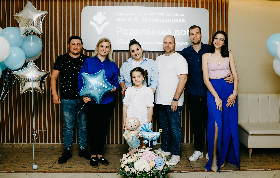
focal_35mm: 38
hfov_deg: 51.9
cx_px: 148
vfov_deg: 34.4
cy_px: 79
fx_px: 288
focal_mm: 35
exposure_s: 1/160
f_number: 3.5
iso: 160
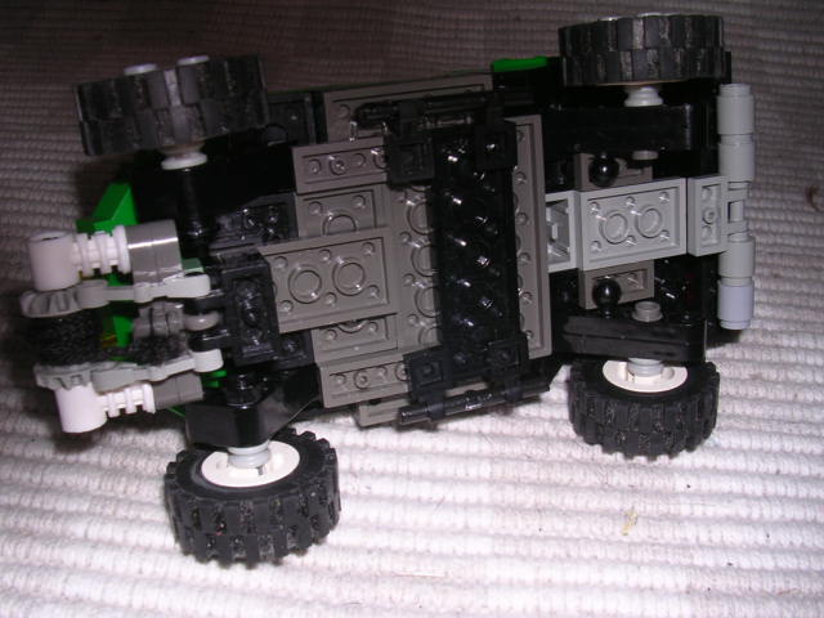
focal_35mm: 38
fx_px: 905
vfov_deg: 37.7
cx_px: 412
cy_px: 309
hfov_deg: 49.0
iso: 100
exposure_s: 1/60.1
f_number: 5.6
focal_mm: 5.8
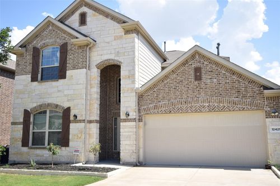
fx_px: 233
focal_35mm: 30
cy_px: 93
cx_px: 140
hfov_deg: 61.9
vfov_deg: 43.6
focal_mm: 20
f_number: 8
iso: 100
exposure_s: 1/160
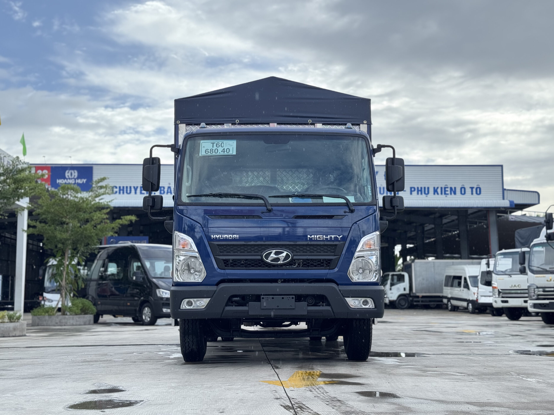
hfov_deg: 39.7
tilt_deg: +6.1
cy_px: 208
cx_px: 277
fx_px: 768
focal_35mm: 48
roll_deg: +0.0
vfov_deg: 30.3
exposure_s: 1/723
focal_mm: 6.76
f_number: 1.78
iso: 64
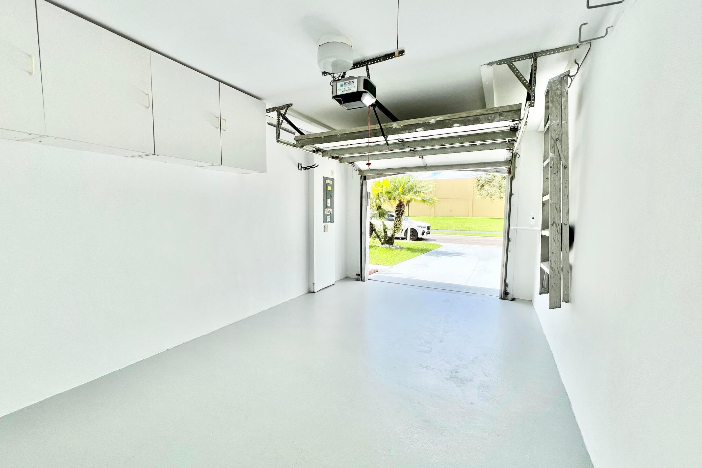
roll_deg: -0.2
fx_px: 273
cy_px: 241
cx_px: 342
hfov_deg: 104.2
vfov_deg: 81.2
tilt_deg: -5.8
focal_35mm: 14
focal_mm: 1.57
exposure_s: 1/758
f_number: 1.8
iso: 32
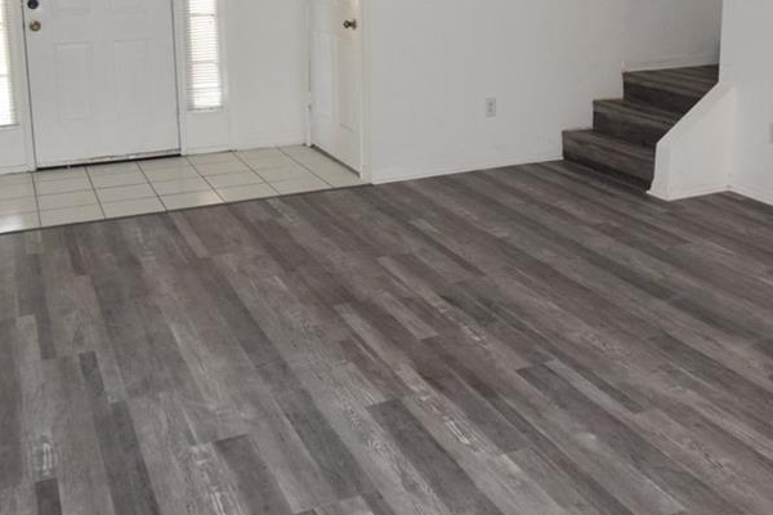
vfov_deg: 32.5
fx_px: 859
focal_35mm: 40
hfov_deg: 48.4
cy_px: 108
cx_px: 424
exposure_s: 1/60
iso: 800
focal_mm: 10
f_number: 4
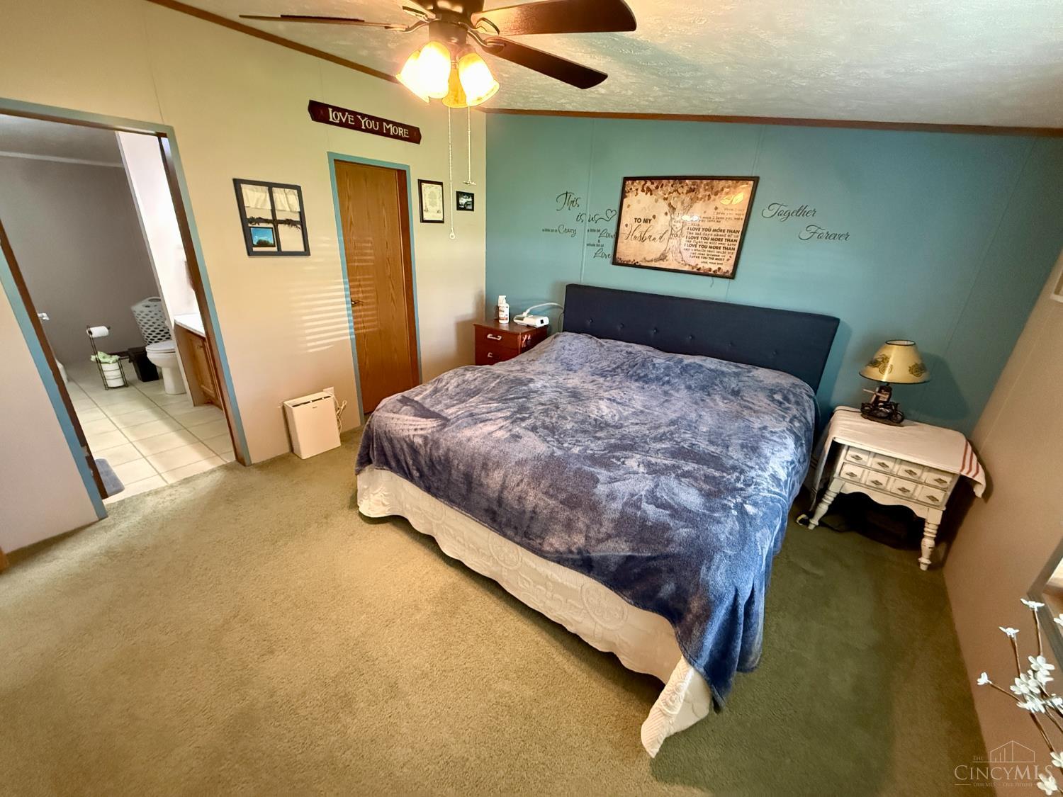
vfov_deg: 85.7
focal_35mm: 14
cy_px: 398
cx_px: 532
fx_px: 430
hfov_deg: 102.1
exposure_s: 1/60
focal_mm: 2.22
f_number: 2.2
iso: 1250
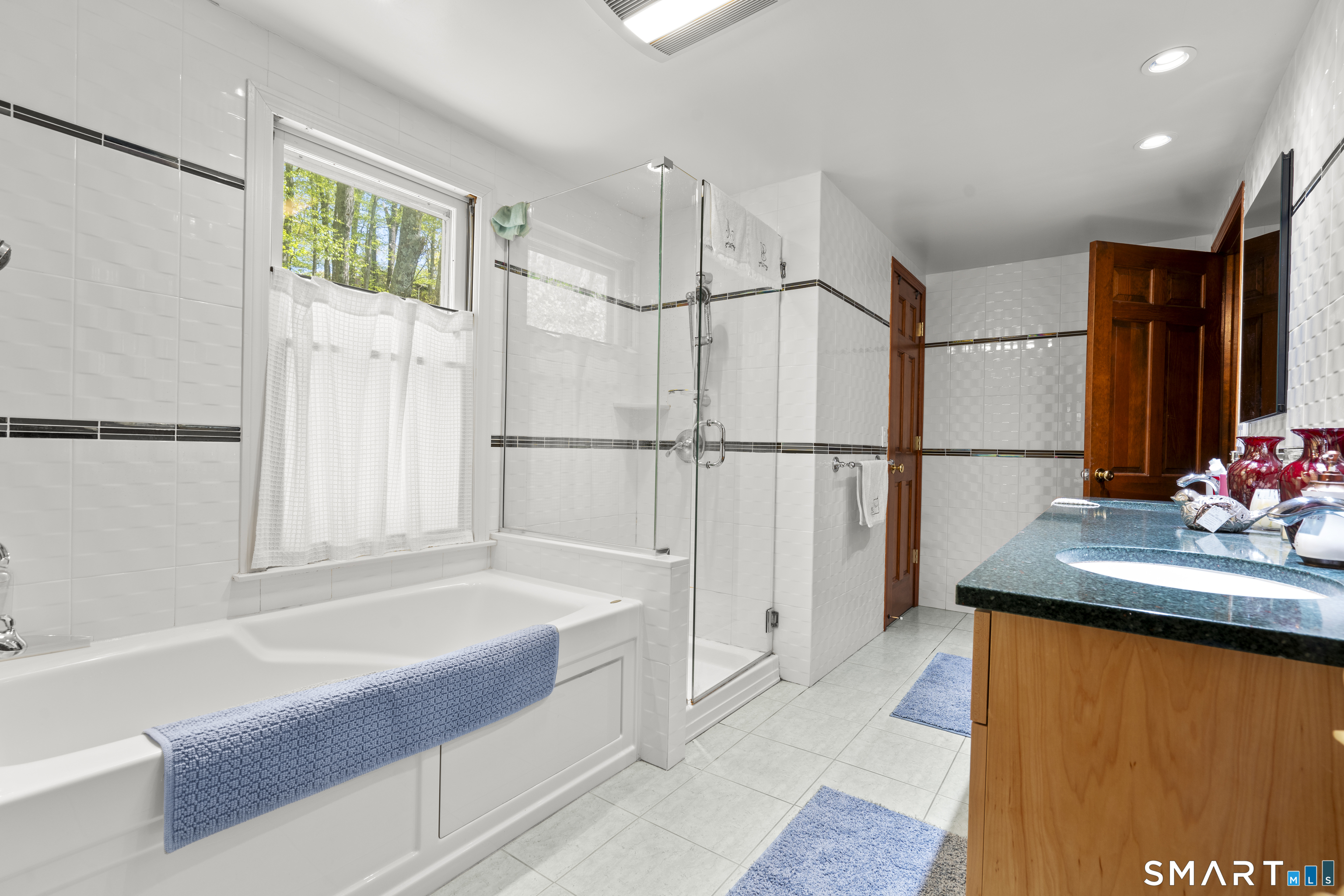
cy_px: 448
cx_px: 672
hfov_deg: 96.7
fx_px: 597
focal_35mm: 16
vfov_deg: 73.7
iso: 200
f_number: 9
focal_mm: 16
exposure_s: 1
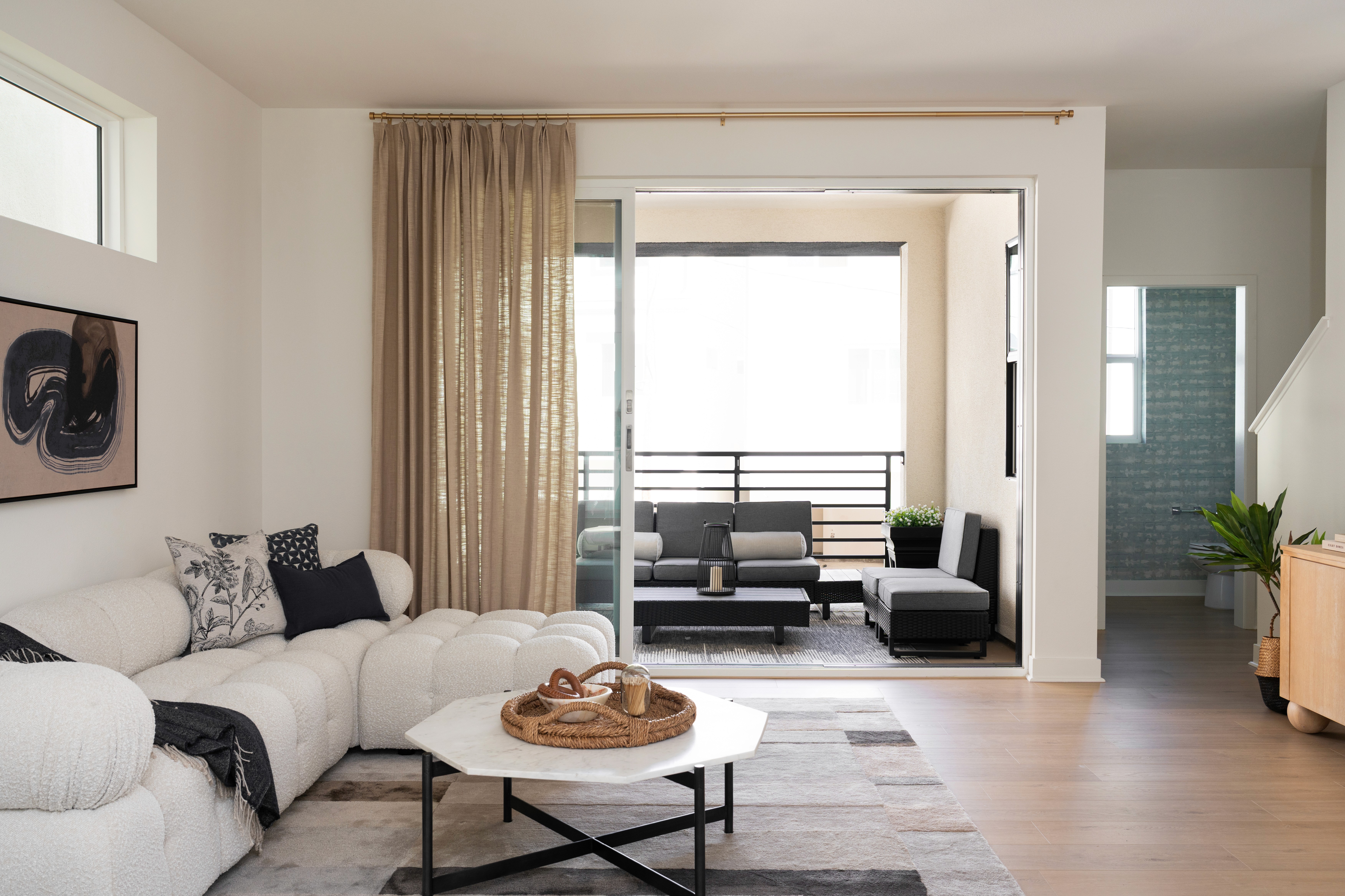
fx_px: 1158
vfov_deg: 42.3
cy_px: 448
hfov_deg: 60.3
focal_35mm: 31
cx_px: 672
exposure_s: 1/80
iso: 320
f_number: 8
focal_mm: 31
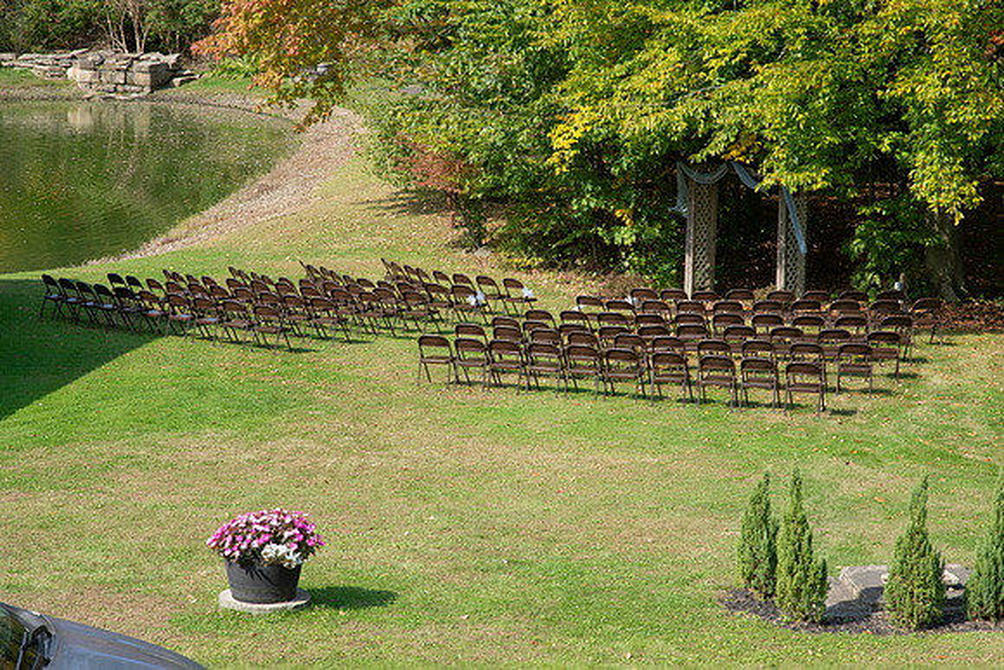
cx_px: 510
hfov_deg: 23.2
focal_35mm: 88
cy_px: 335
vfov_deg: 15.6
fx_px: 2441
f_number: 11
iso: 800
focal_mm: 85
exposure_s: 1/320
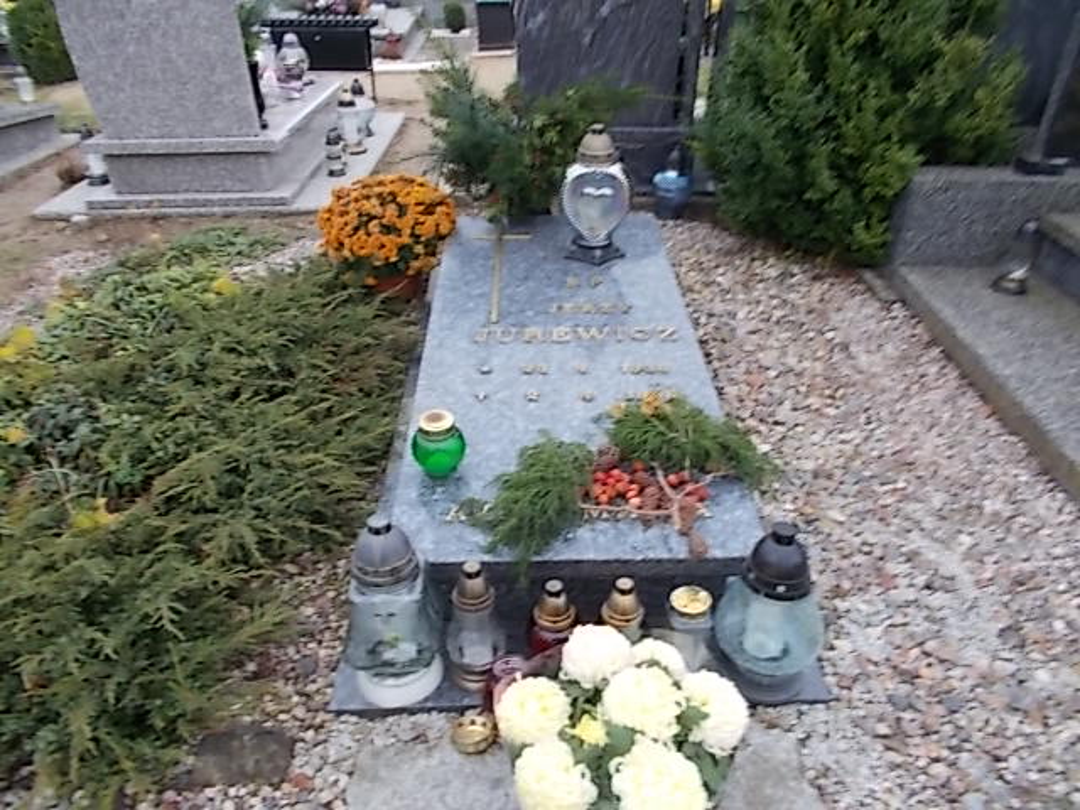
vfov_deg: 53.1
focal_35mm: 26
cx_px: 540
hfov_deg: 67.3
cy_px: 405
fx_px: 811
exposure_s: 1/30
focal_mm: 4.6
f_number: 3.2
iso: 80
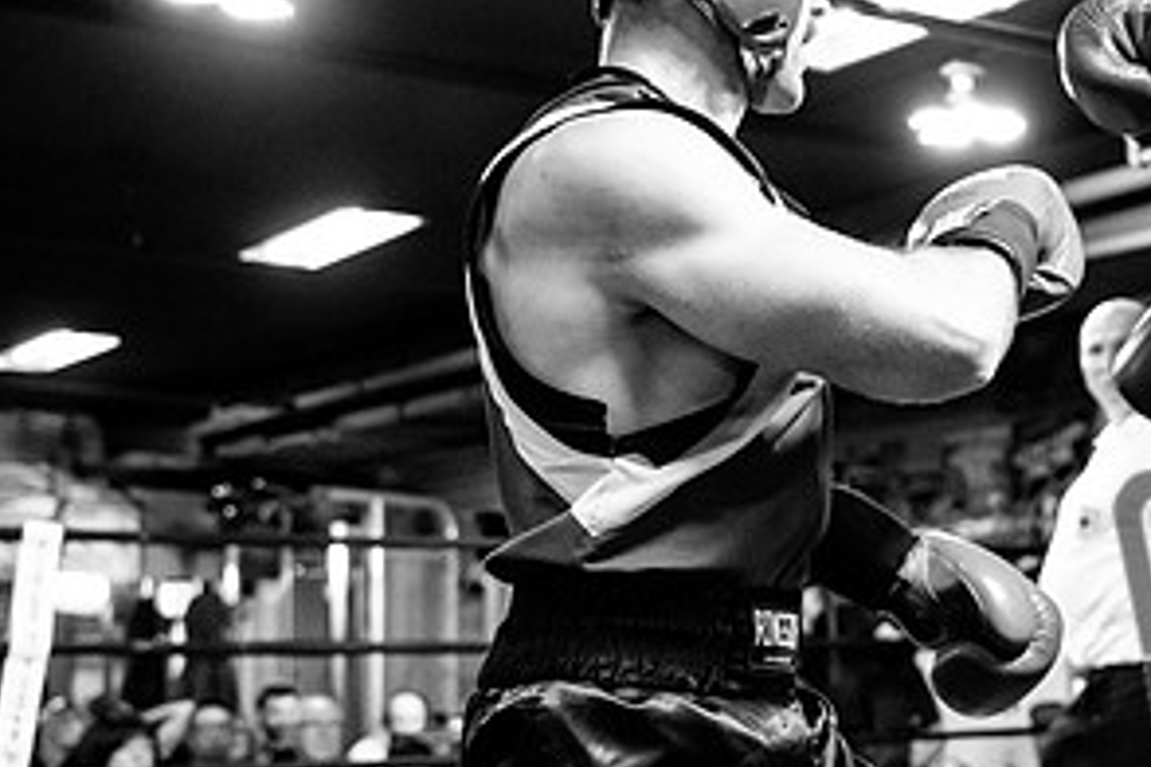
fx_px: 2206
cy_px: 538
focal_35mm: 69
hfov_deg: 27.7
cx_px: 1124
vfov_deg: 19.6
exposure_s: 1/1000
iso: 10000
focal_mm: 35
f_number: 2.8
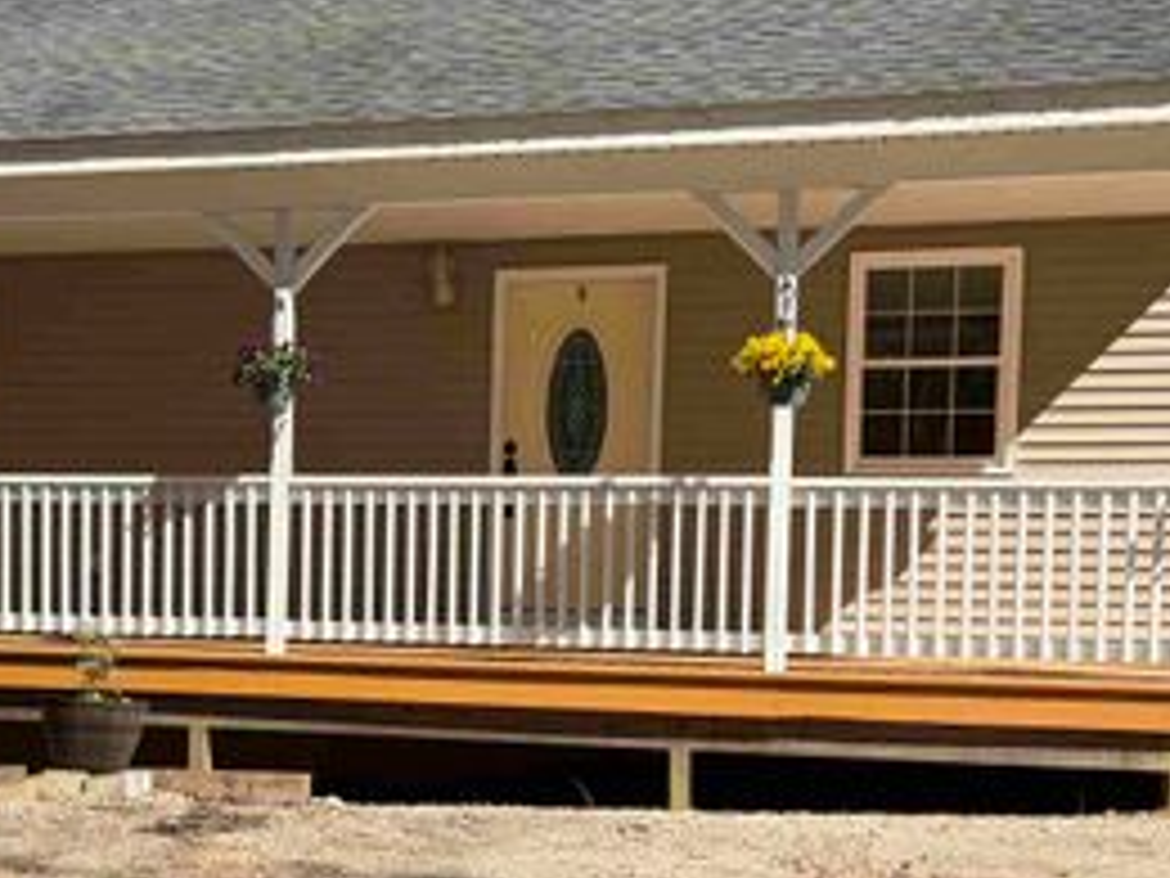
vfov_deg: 28.9
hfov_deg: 36.7
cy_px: 583
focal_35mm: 50
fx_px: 1690
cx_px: 212
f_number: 1.6
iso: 50
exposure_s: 1/2141
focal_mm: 5.96
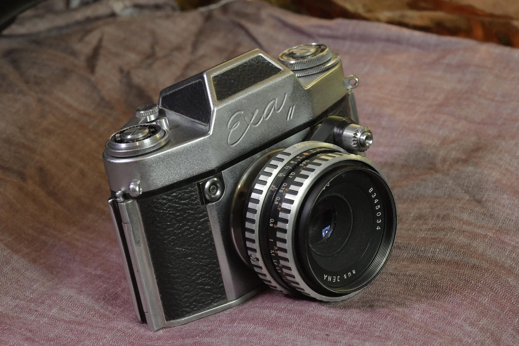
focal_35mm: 100
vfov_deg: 13.7
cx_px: 260
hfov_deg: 20.4
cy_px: 173
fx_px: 1442
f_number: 16
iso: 6400
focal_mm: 100
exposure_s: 1/200
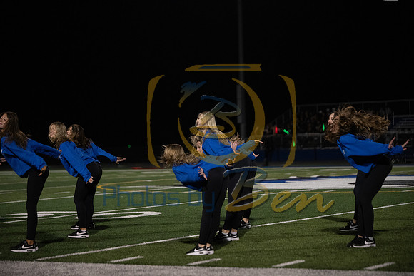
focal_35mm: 110
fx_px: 1265
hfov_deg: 18.6
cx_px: 207
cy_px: 138
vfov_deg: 12.5
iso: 5000
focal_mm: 110
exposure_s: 1/1600
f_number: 2.8
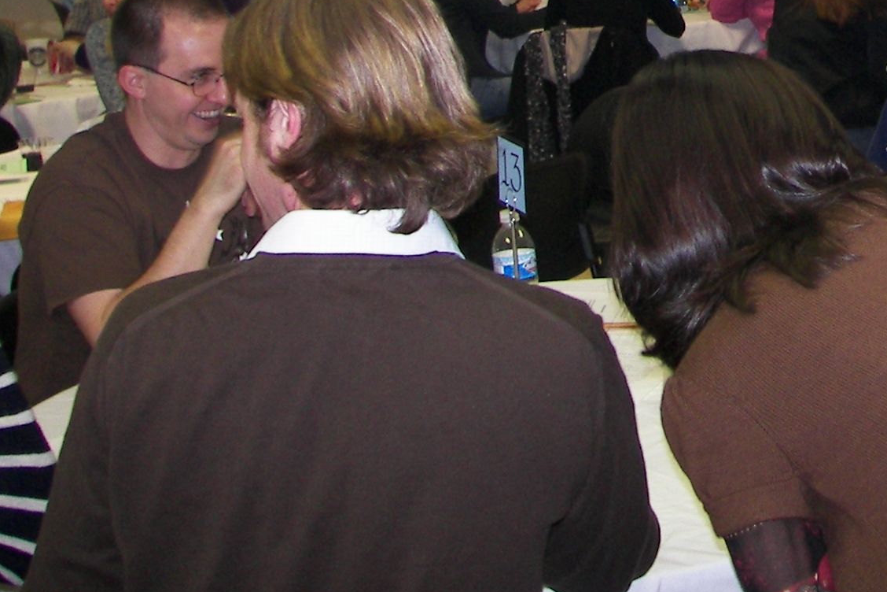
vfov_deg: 15.2
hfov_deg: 22.6
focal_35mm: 86
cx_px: 918
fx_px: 2119
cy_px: -164
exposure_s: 1/30
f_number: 2.8
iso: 100
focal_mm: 6
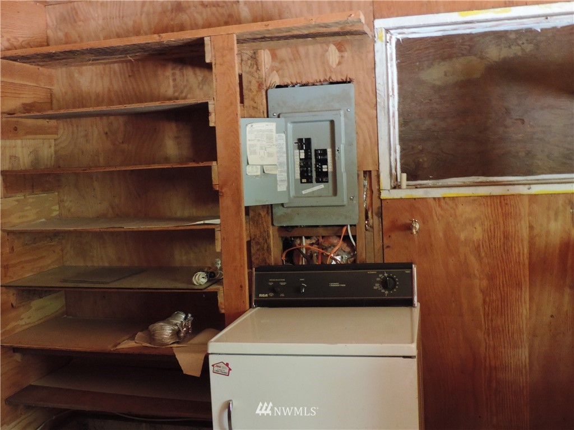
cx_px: 287
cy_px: 215
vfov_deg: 36.0
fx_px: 663
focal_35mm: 40
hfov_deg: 46.8
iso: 800
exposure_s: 1/5
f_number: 3.3
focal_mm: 7.1
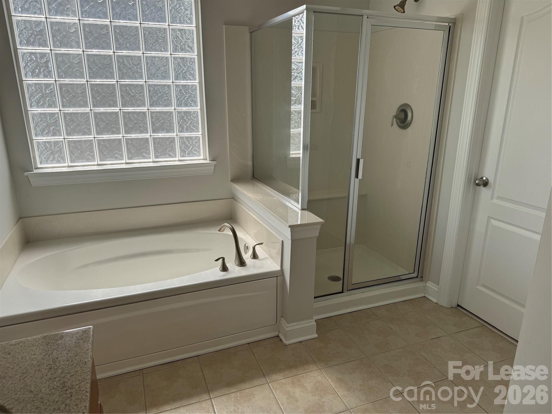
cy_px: 207
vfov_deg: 56.8
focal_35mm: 24
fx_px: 383
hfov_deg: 71.6
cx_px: 276
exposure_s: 1/1366
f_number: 1.78
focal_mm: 6.76
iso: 80
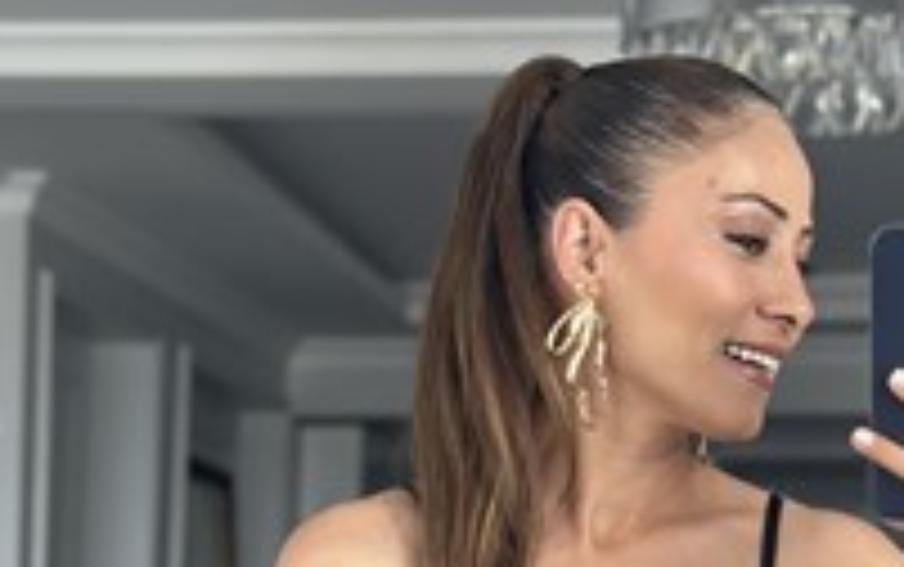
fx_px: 3156
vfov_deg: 9.9
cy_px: 891
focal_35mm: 128
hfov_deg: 16.3
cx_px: 621
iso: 160
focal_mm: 6.86
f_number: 1.78
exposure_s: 1/60
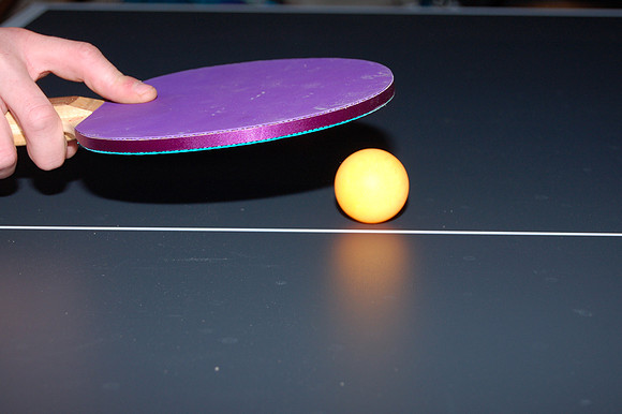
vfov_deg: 16.5
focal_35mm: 82
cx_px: 311
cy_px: 207
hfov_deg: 24.6
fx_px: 1425
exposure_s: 1/60
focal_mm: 55
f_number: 5.6
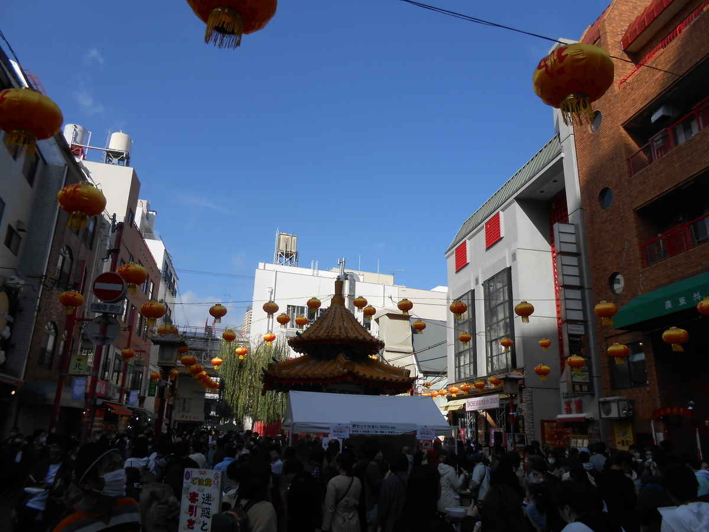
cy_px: 266
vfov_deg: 53.1
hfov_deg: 67.3
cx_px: 354
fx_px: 533
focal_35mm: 26
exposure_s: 1/1250
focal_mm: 4.6
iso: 80
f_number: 3.5
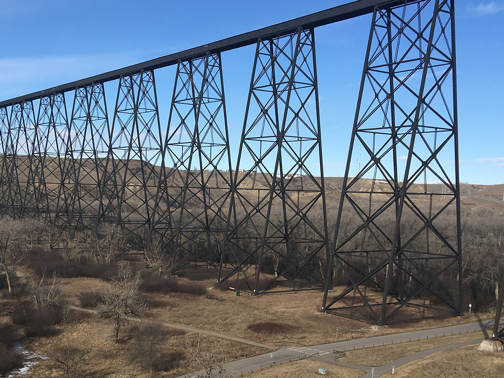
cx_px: 202
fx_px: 670
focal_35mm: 46
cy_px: 270
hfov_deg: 41.1
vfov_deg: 31.1
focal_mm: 4.15
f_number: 2.2
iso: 25
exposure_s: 1/1603
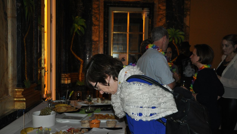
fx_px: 258
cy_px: 74
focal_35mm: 41
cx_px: 119
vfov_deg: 29.0
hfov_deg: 49.4
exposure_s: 1/60
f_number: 4
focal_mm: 26
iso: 800
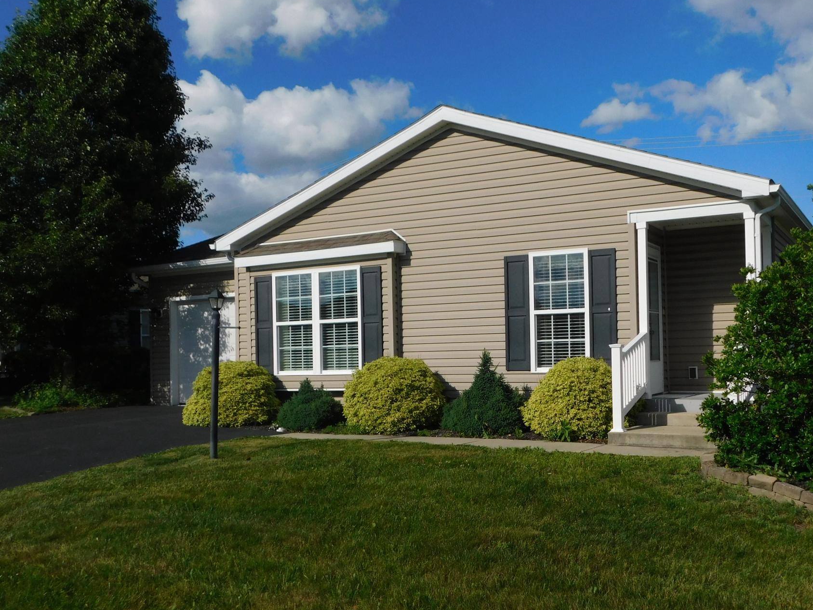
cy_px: 341
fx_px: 798
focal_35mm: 34
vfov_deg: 41.7
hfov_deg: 53.6
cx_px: 486
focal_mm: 4.9
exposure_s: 1/800
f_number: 6.4
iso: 125
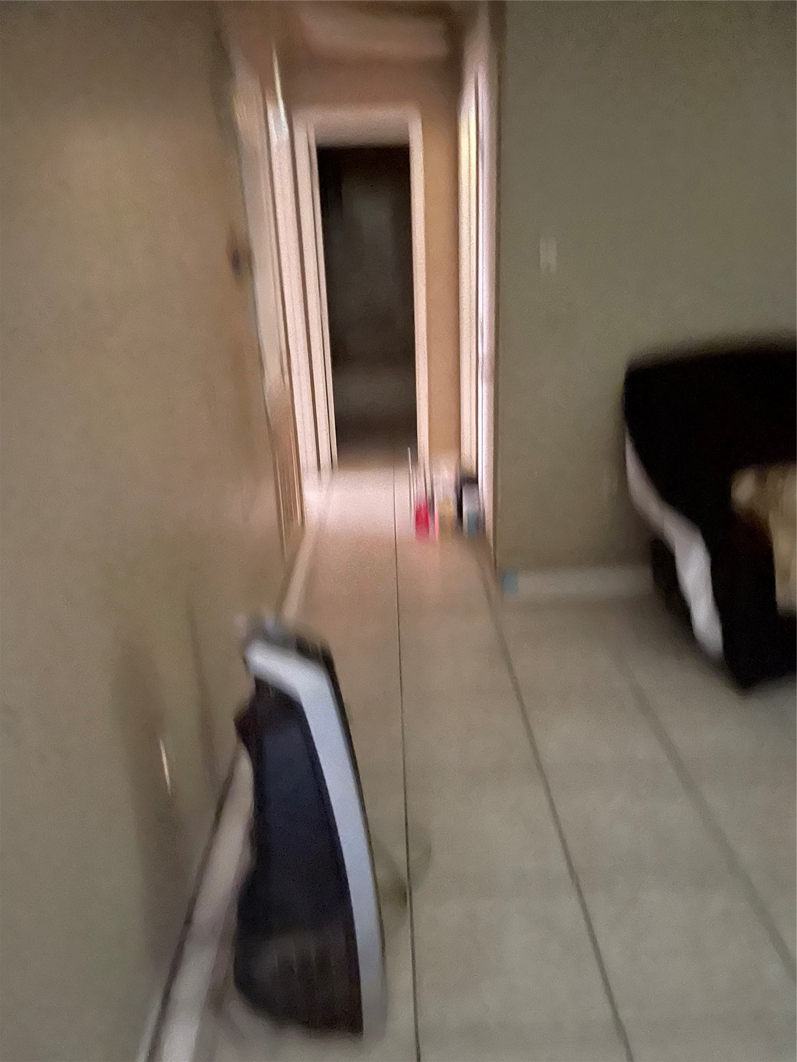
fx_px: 798
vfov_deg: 67.3
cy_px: 531
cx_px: 398
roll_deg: -0.6
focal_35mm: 26
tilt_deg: -15.2
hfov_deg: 53.1
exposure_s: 1/15
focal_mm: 4.2
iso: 1600
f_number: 1.6
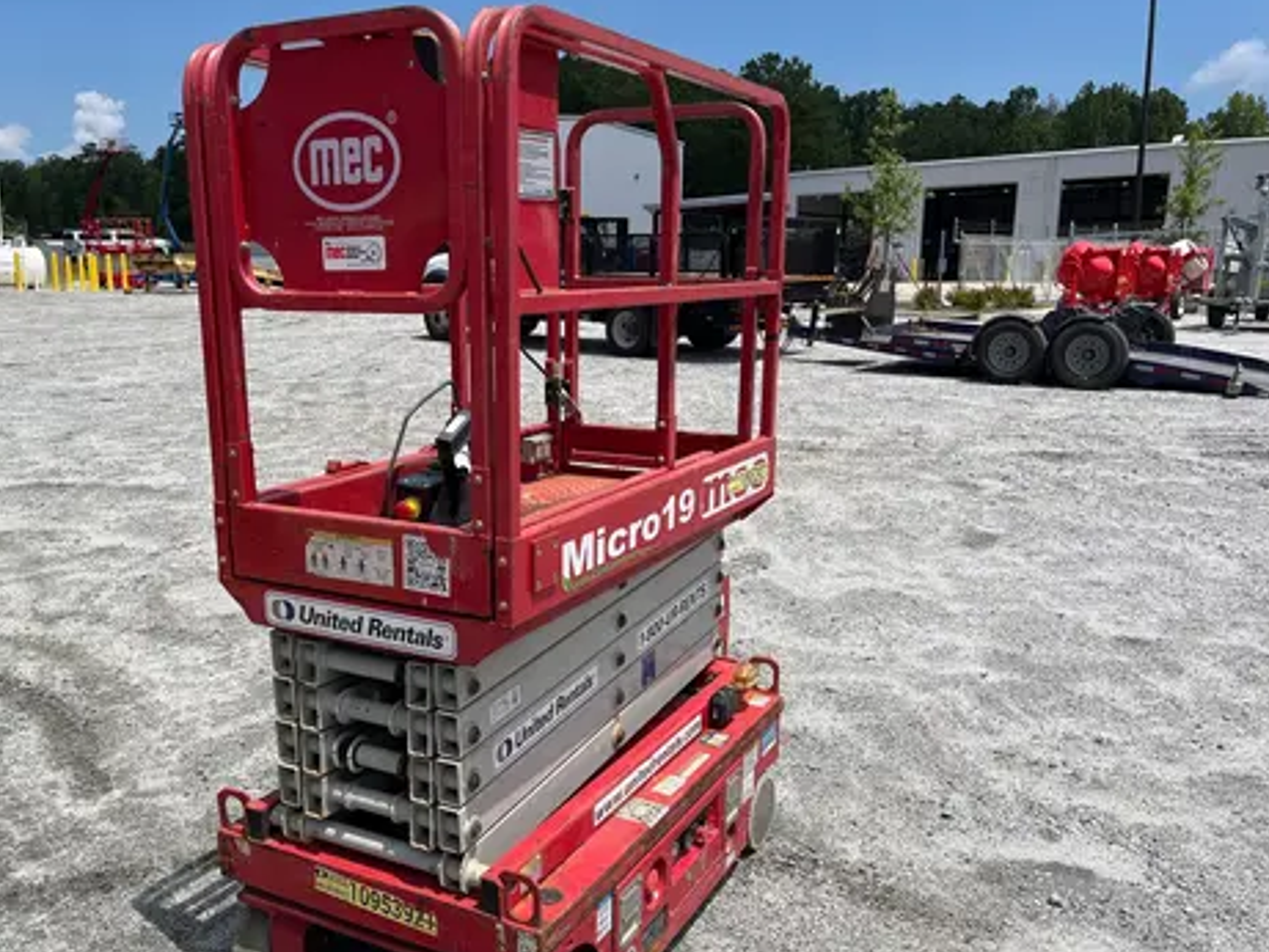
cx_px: 534
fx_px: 1137
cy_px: 552
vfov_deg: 45.3
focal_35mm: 31
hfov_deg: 58.0
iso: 50
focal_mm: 5.1
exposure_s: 1/5319
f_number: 1.6
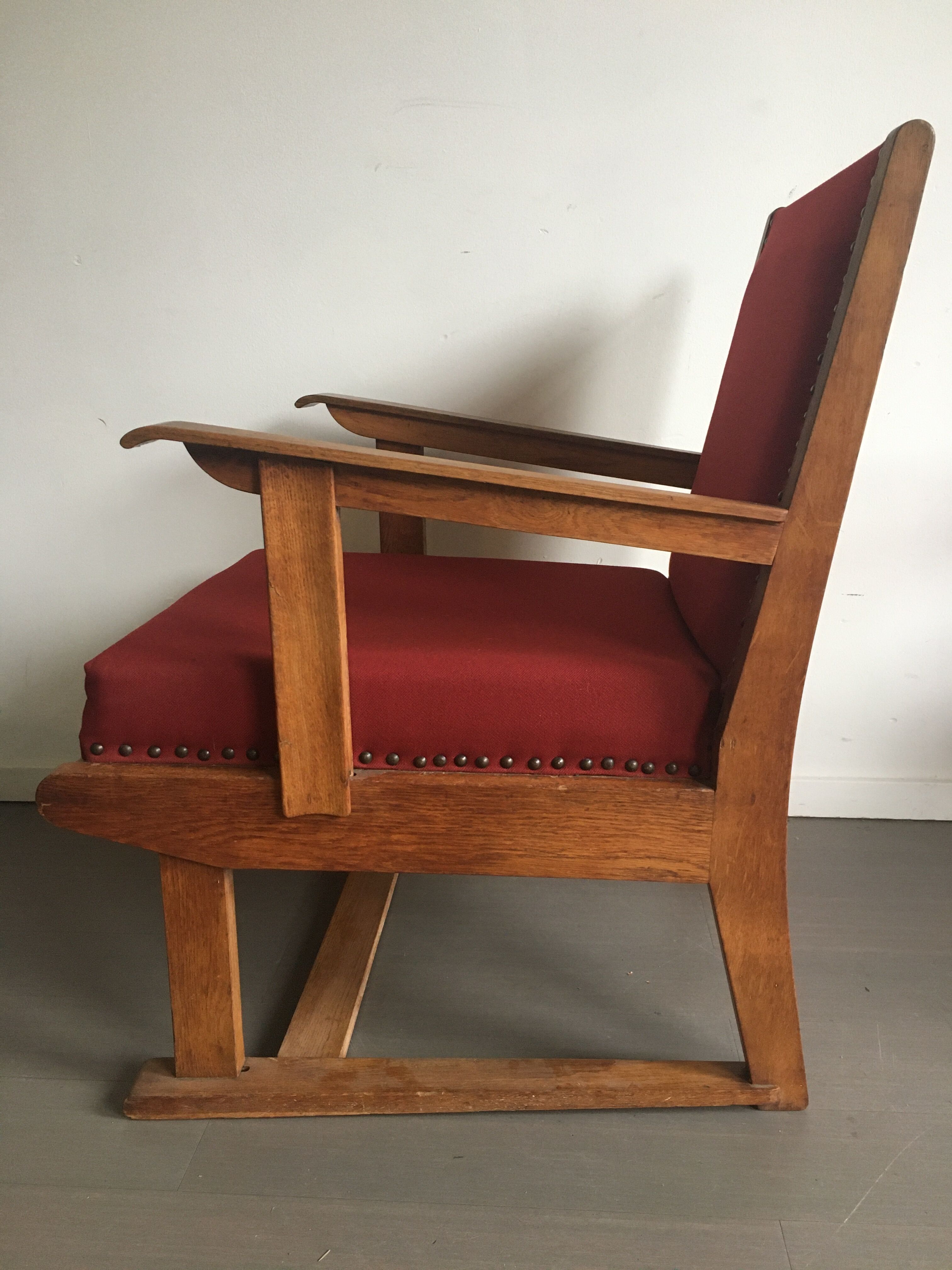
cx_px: 476
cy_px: 635
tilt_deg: -15.8
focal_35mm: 29
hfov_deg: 48.2
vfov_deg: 61.7
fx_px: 1063
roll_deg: +0.5
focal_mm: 4.15
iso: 200
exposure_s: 1/33
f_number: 2.2
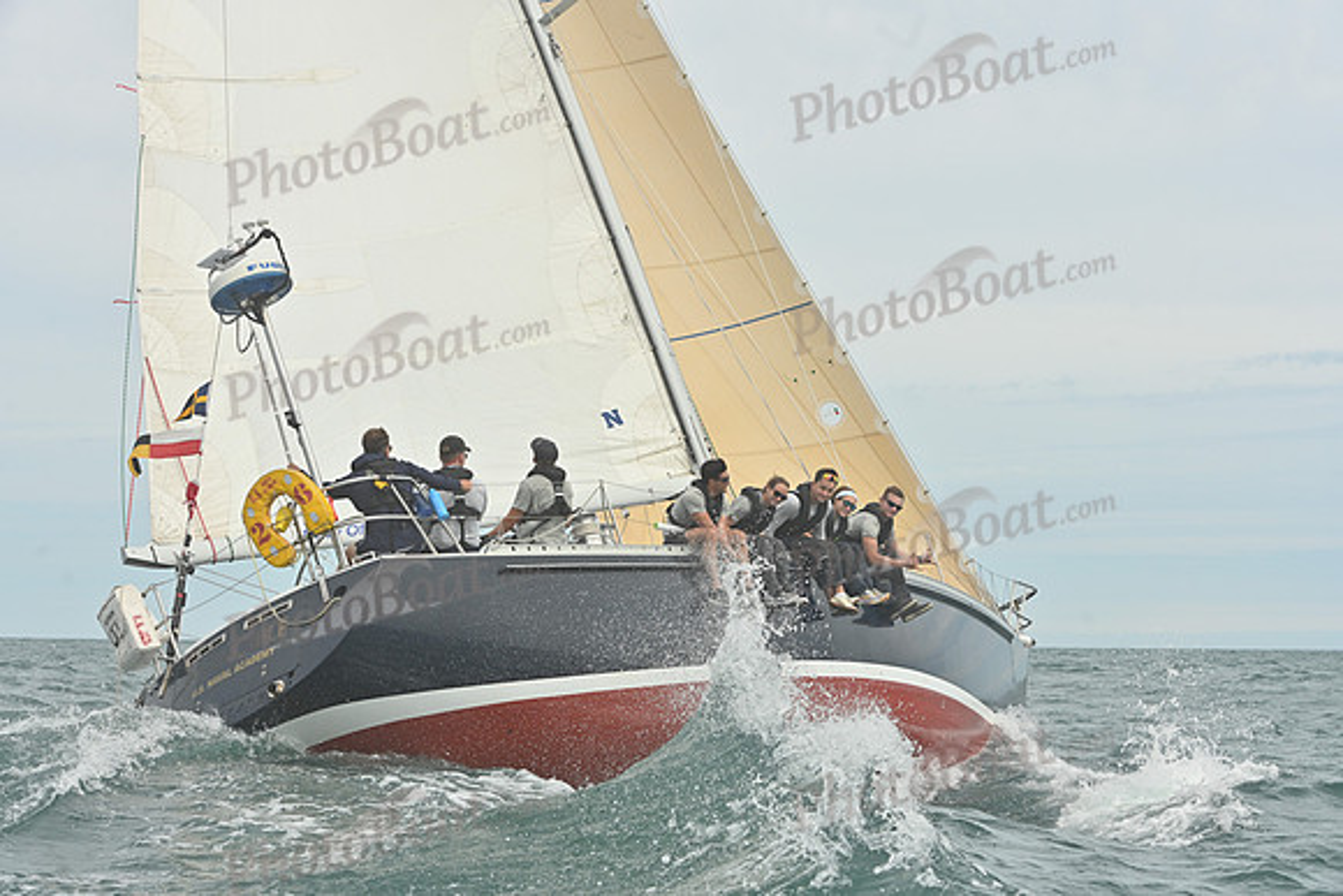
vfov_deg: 19.5
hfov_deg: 28.8
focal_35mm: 70
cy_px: 448
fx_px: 2612
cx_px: 672
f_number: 9
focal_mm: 70
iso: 320
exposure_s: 1/1250
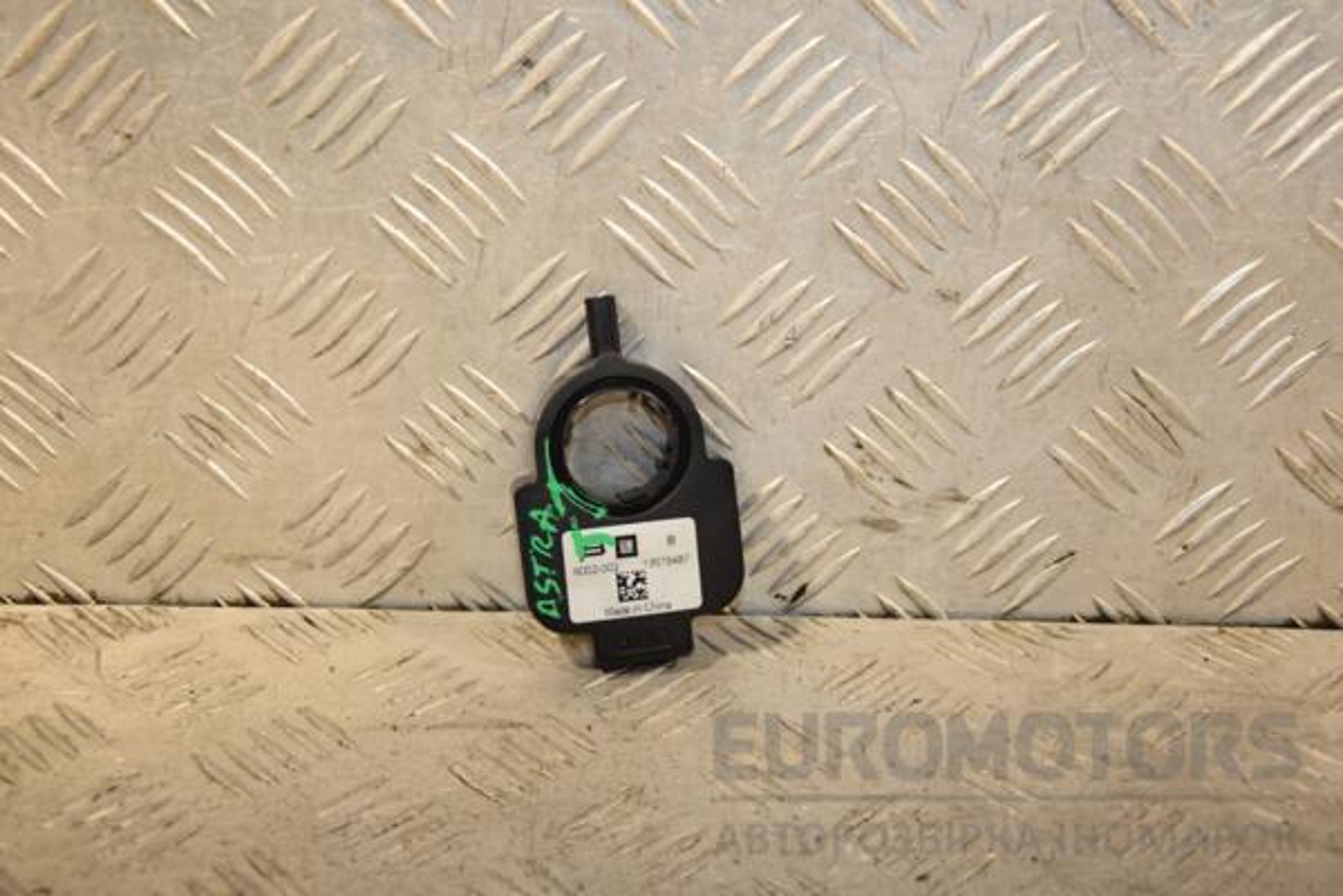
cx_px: 672
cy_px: 448
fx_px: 1958
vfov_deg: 25.8
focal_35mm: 52
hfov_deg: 37.9
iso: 800
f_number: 5.6
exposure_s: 1/200
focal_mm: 35
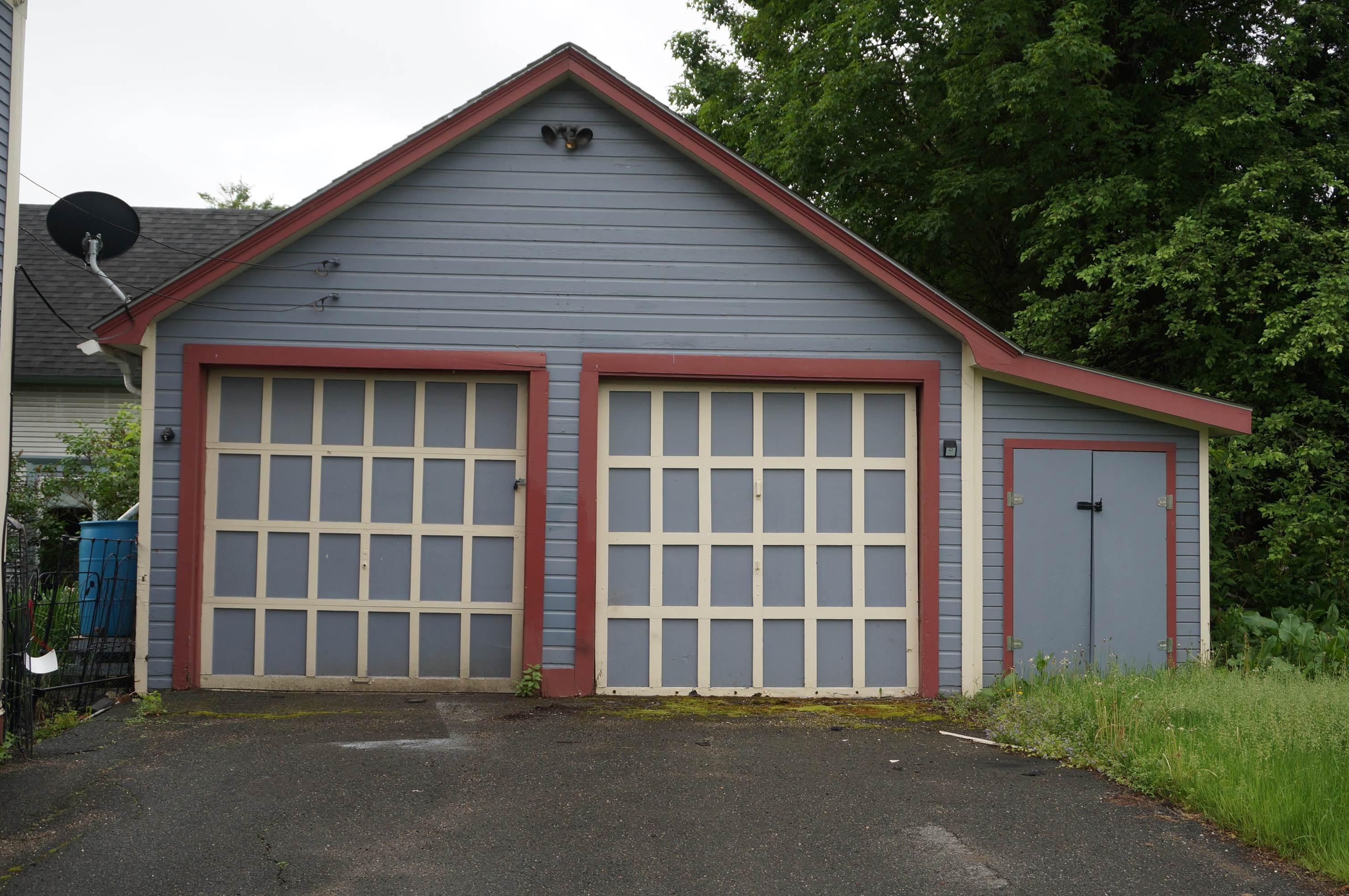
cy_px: 441
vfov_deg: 33.3
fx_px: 1497
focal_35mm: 40
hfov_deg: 48.5
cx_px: 667
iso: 100
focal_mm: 26
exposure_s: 1/200
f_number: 5.6
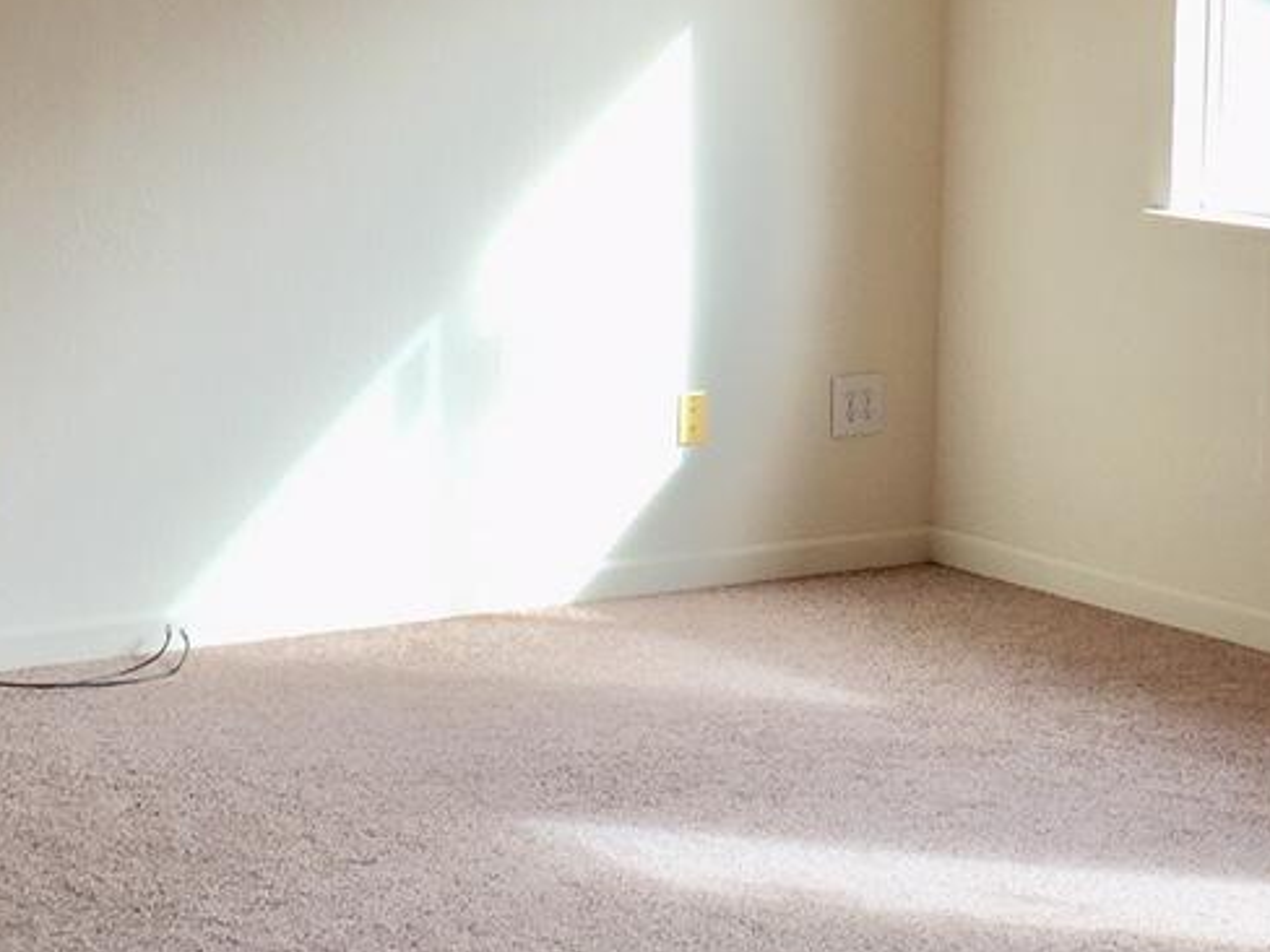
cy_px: -10
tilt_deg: -2.1
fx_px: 3559
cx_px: 1012
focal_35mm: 97
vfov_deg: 15.0
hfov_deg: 20.0
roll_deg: -1.6
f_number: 2.2
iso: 32
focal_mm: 4.15
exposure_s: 1/126
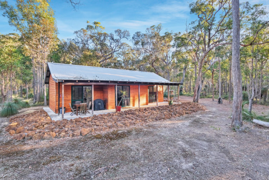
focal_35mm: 17
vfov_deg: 70.4
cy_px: 90
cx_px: 134
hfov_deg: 93.3
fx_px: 127
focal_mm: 11
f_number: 11
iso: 200
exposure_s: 1/30
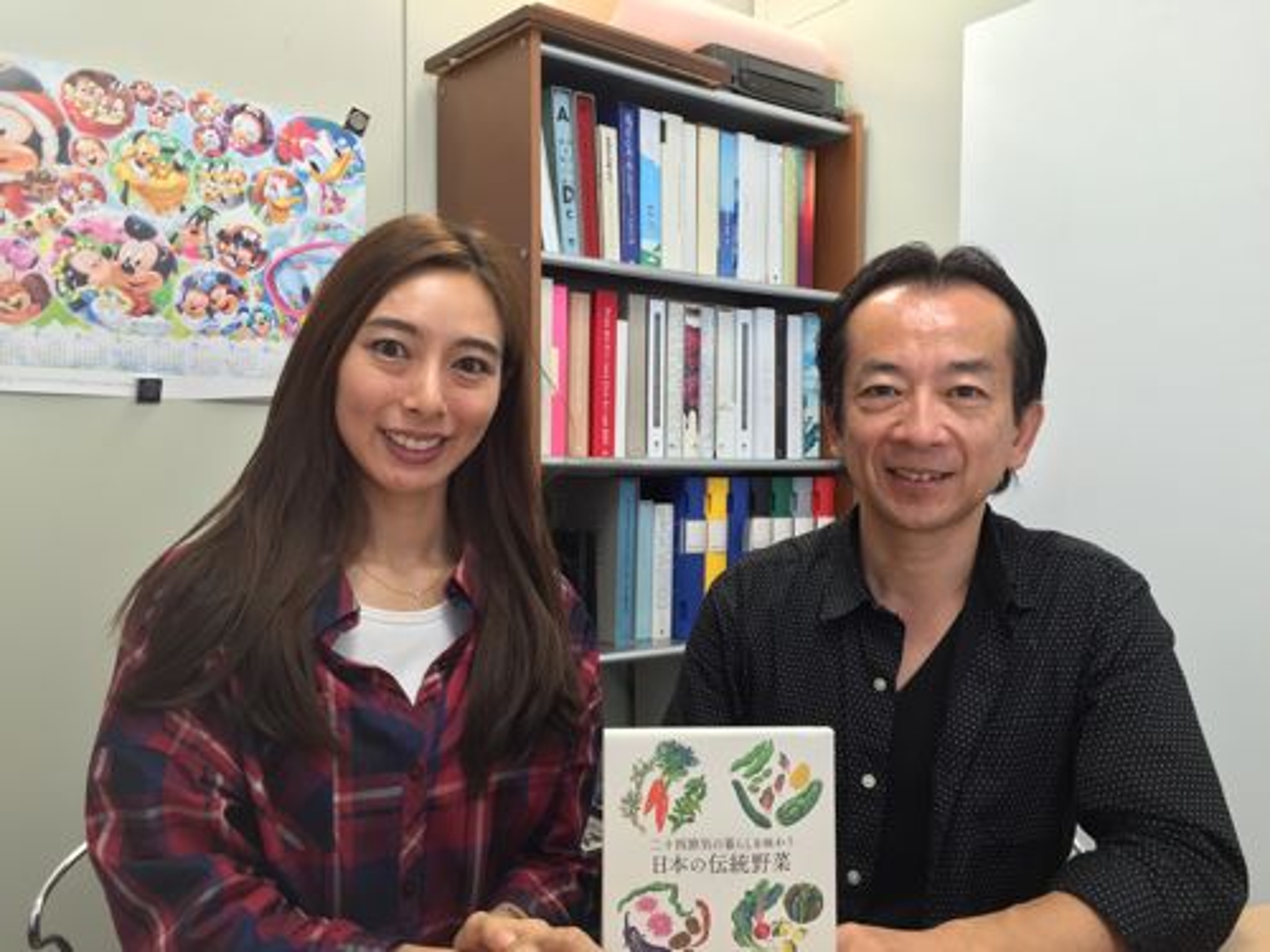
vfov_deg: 48.2
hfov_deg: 61.7
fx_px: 1064
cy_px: 476
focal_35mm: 29
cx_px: 635
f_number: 2.2
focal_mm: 4.15
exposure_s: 1/33
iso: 64
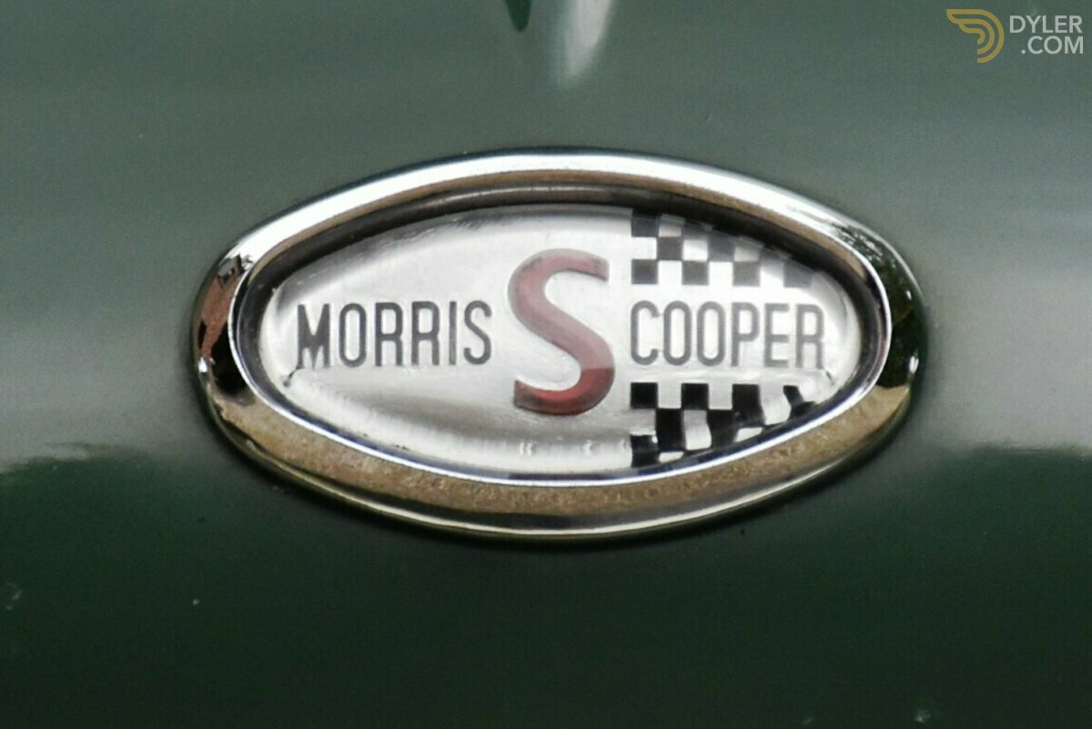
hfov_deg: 9.8
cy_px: 364
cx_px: 546
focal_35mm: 210
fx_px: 6372
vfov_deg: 6.5
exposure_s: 1/500
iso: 640
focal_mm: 140
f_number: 5.6
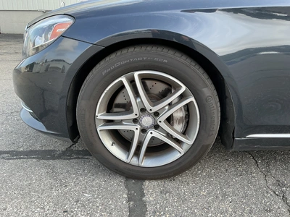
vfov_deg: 49.7
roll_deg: -0.6
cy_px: 108
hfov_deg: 63.4
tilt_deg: -16.7
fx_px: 235
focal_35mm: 28
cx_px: 145
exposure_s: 1/122
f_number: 1.8
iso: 20
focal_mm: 3
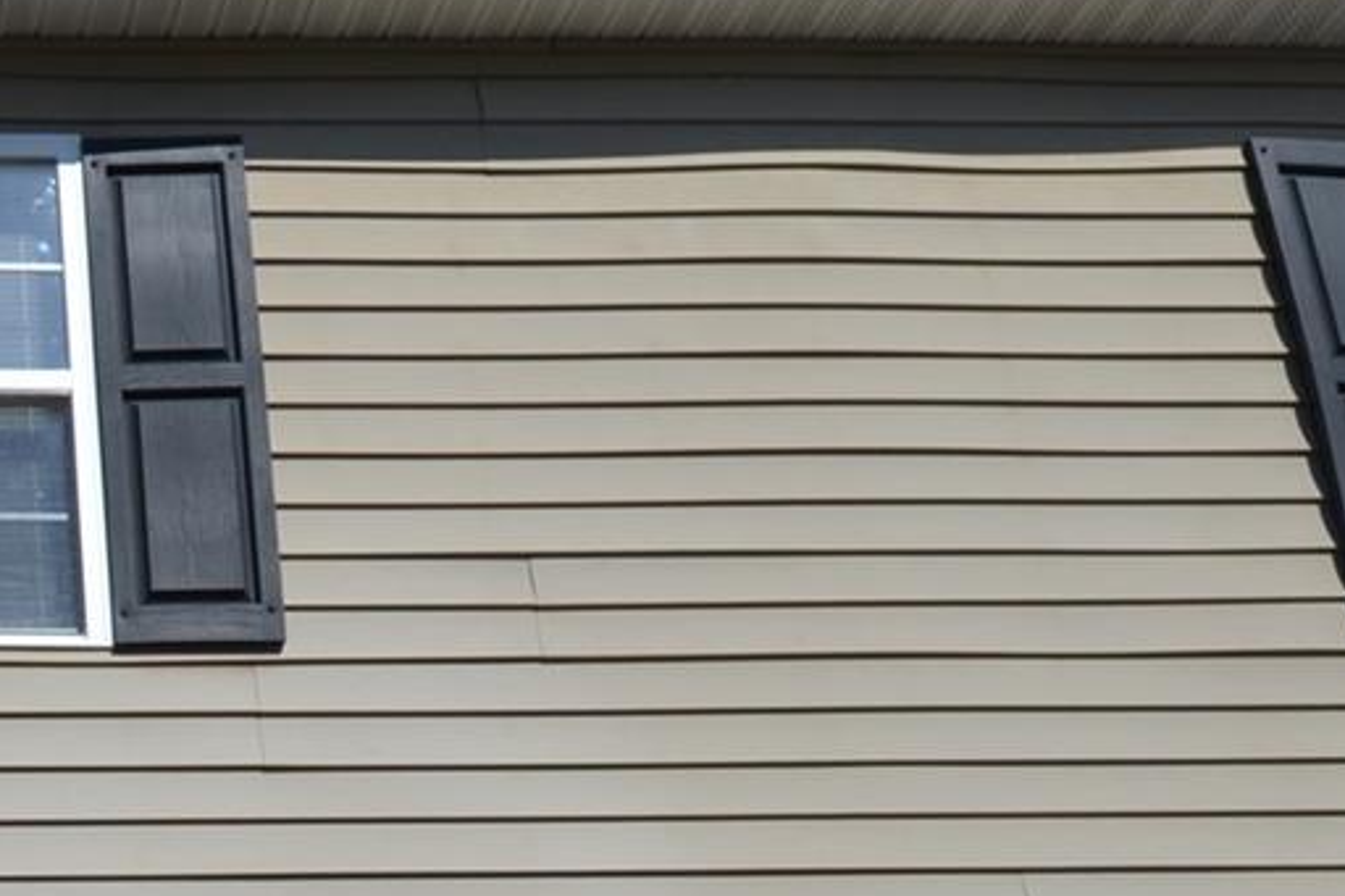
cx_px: -218
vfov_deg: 20.8
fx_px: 2241
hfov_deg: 29.3
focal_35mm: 60
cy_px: 1126
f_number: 8
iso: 100
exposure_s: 1/250
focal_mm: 10
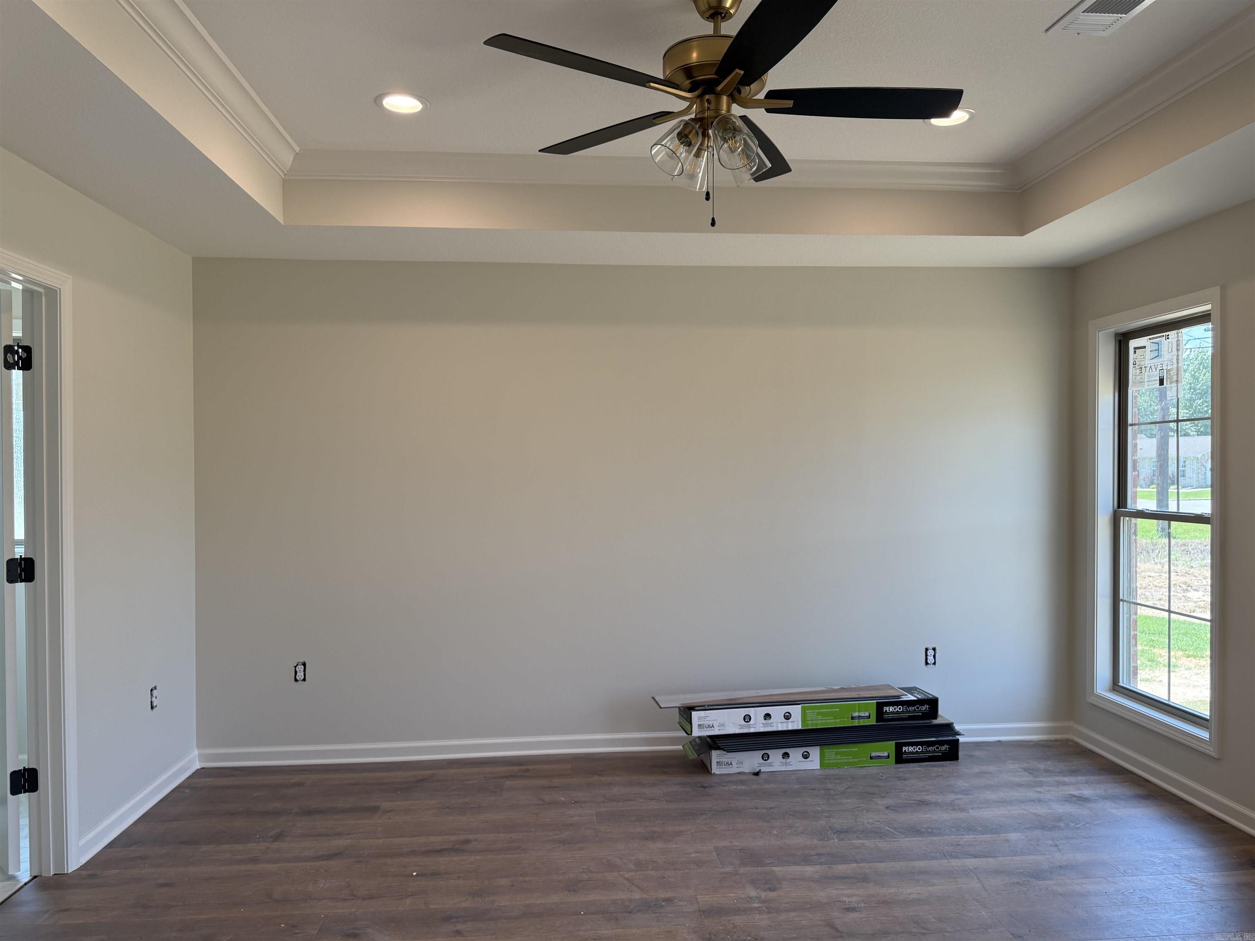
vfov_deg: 56.8
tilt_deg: -0.4
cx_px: 628
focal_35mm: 24
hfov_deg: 71.6
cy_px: 470
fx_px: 870
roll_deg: +0.2
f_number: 1.78
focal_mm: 6.76
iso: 100
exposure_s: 1/284
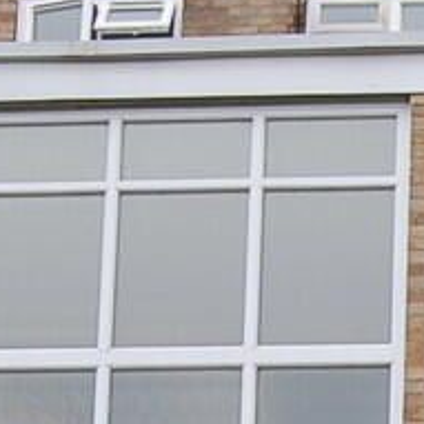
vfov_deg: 9.5
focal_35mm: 178
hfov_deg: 9.6
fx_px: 2467
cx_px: 613
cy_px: 654
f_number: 8
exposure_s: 1/250
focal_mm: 26
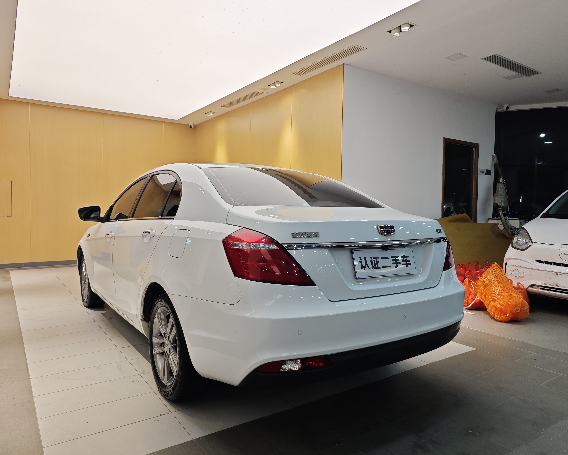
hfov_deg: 70.3
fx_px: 403
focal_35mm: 24
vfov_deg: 58.8
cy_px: 227
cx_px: 274
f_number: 1.9
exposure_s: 1/100
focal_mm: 8.7
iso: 64
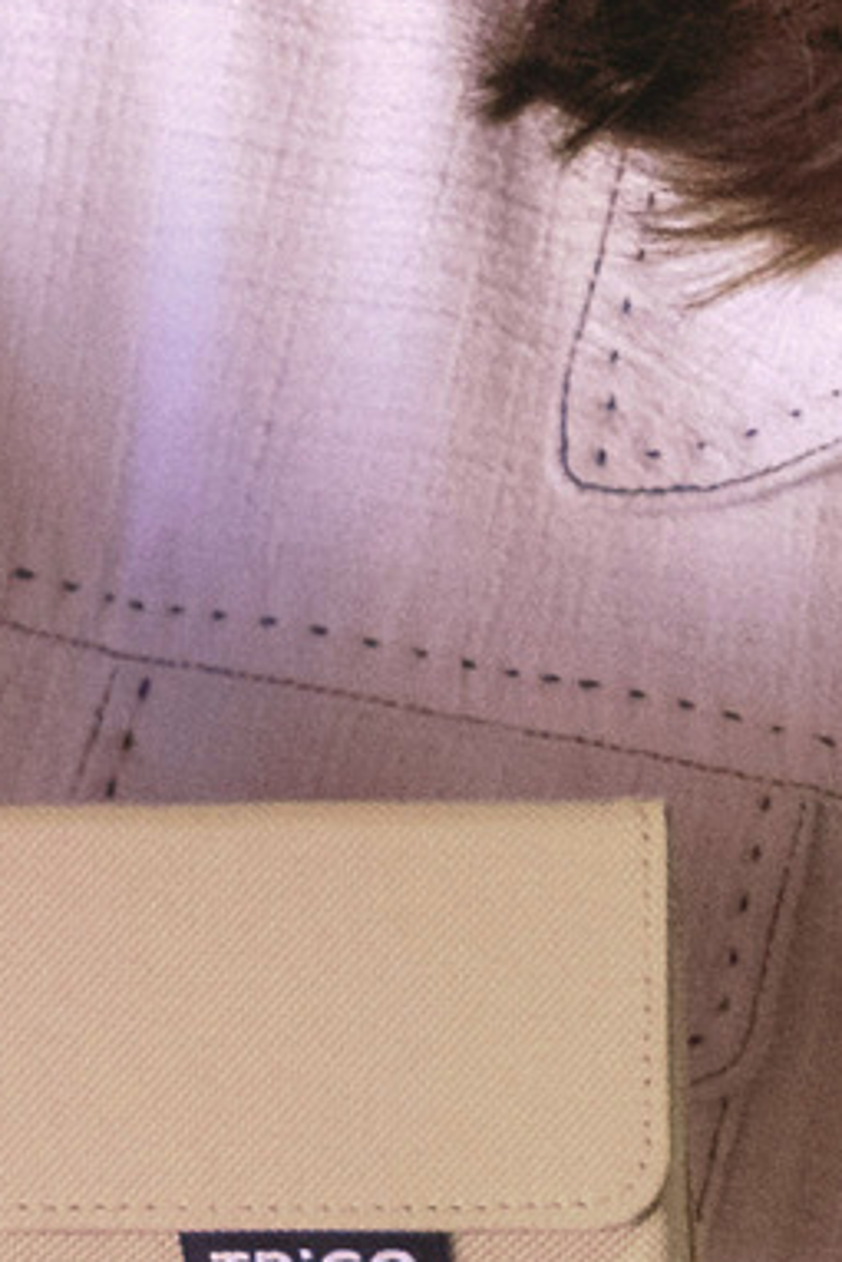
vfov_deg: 10.5
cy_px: 588
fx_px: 6870
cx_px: 59
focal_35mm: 196
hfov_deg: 7.0
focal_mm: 6.4
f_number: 2.8
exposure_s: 1/80
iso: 250
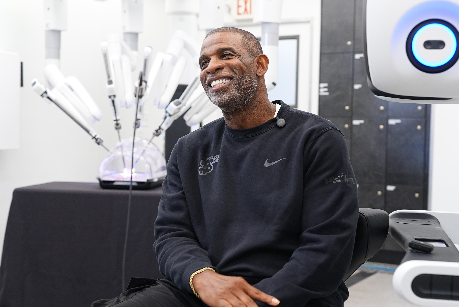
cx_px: 230
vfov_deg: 26.0
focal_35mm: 52
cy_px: 154
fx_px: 664
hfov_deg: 38.2
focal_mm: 35
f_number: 3.2
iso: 640
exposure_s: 1/125
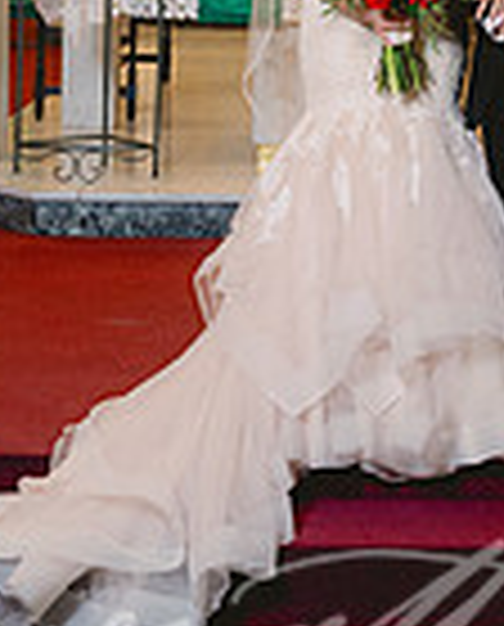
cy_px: -185
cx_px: 461
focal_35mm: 115
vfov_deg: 15.8
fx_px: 2135
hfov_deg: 13.3
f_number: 4
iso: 1000
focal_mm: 38
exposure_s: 1/125
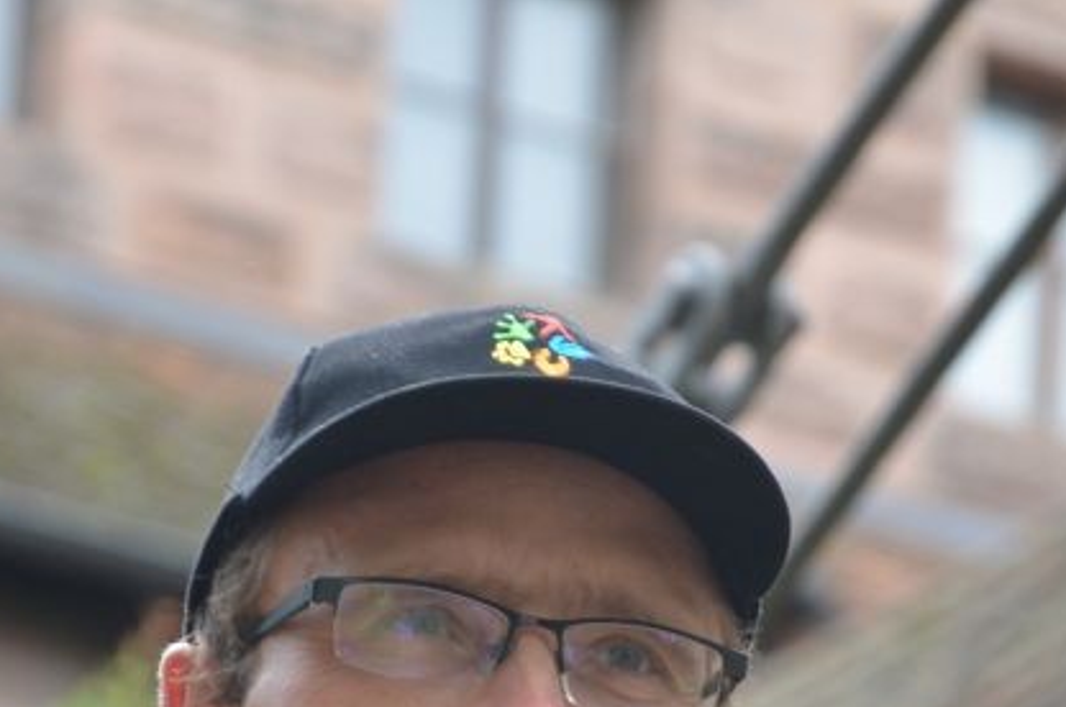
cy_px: 699
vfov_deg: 3.5
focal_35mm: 387
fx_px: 11448
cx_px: 548
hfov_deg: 5.3
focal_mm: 105
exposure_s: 1/125
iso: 220
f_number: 5.6
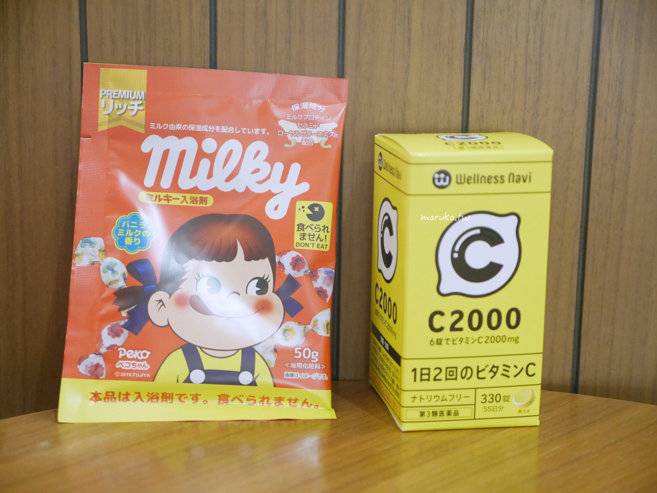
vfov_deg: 21.0
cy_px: 246
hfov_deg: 27.8
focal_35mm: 70
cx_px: 328
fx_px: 1329
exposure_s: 1/80
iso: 2500
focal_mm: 35
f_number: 2.8
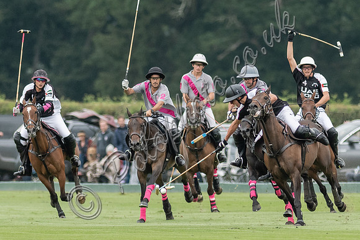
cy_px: 166
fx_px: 10366
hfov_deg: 2.0
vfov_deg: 1.3
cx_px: 267
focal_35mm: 1037
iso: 640
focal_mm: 300
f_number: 2.8
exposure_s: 1/5000
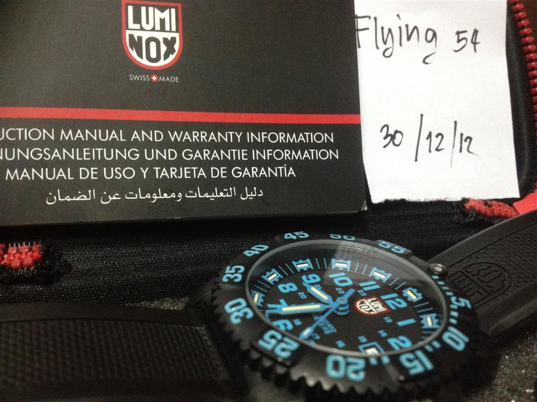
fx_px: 543
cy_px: 201
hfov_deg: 52.6
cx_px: 268
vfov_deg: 40.7
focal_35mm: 35
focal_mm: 4.28
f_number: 2.4
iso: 500
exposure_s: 1/15
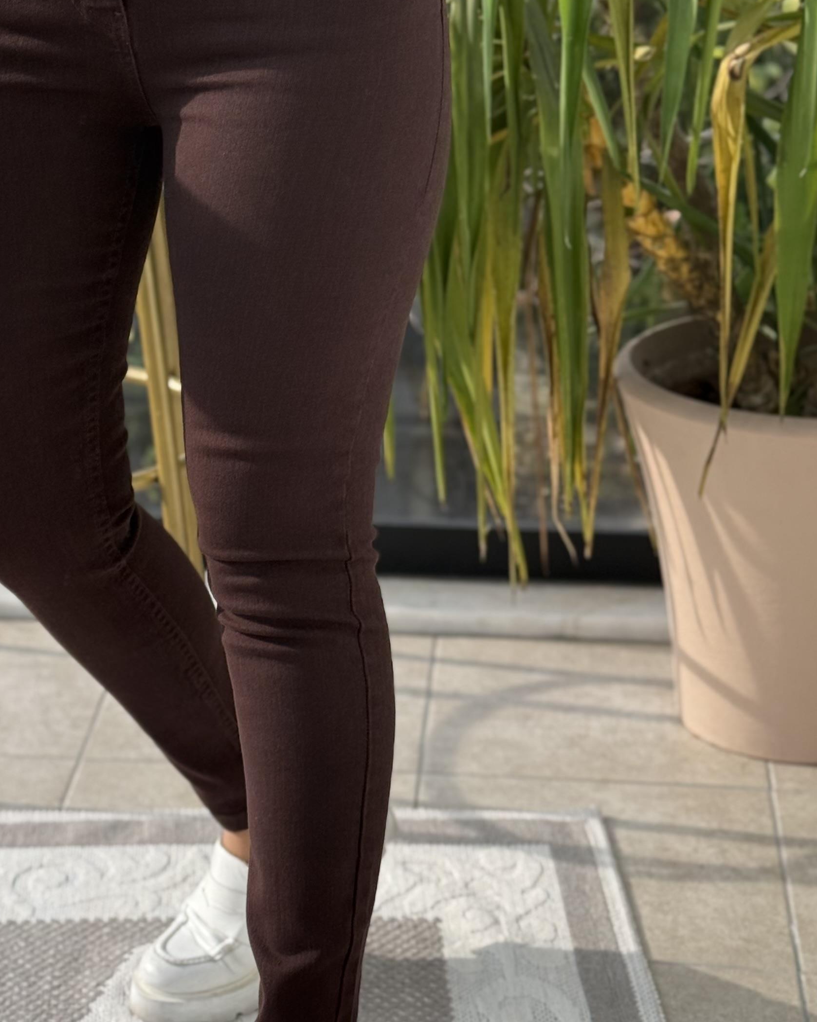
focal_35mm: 90
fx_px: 2720
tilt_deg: -37.6
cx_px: 215
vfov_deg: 21.3
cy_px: 516
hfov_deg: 17.0
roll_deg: +1.0
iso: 80
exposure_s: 1/636
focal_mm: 6.76
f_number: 1.78
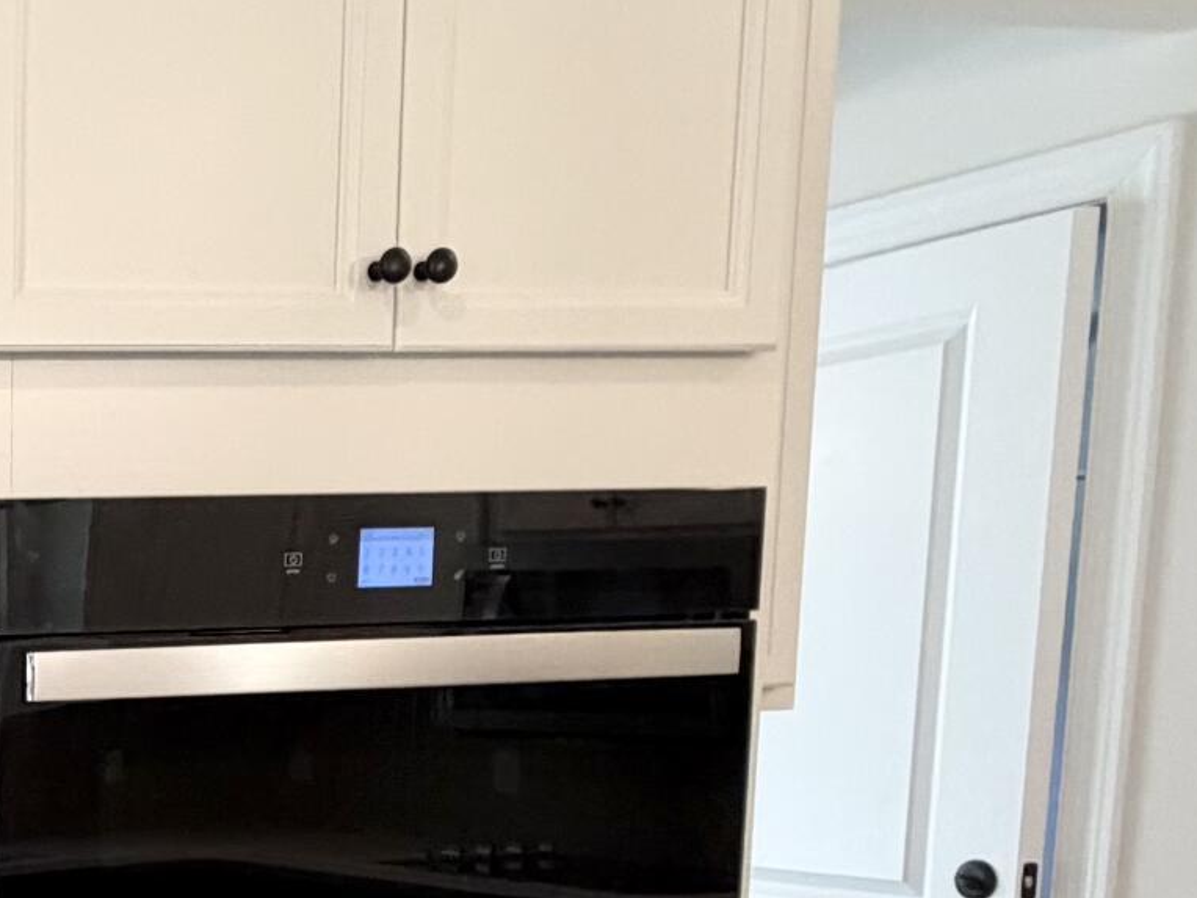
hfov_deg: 25.4
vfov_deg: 24.9
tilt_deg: -8.1
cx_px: -642
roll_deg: +2.0
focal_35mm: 55
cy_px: 959
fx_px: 1902
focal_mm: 2.22
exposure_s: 1/120
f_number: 2.2
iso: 200
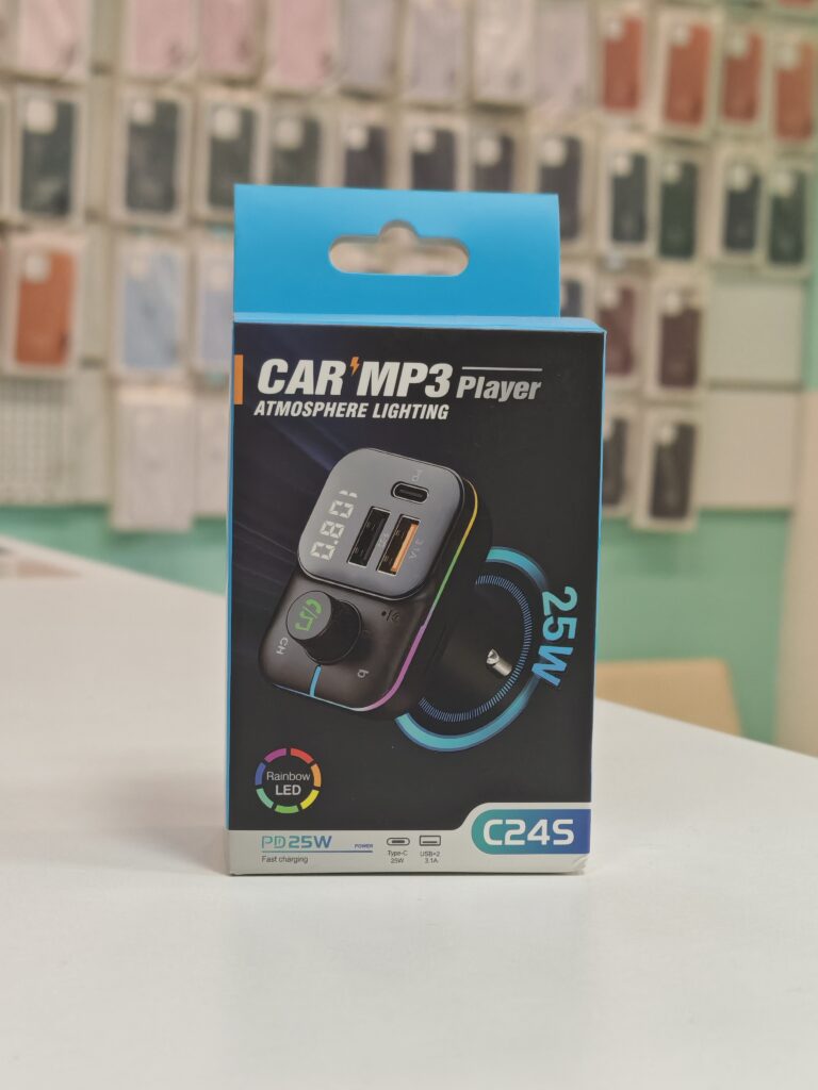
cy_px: 545
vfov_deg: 28.6
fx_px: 2143
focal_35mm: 68
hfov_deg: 21.6
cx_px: 409
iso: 200
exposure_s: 1/100
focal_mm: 6.67
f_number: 1.9
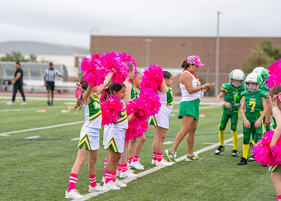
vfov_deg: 12.0
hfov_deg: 16.8
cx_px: 130
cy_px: 100
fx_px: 953
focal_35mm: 119
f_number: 2.8
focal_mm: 114
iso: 500
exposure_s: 1/2000
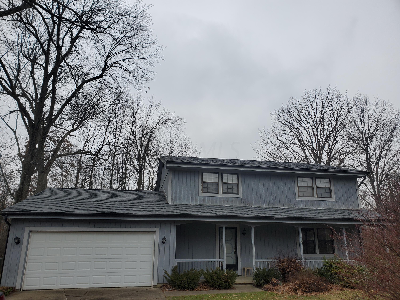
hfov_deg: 67.3
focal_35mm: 26
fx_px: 300
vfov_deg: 53.1
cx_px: 200
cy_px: 150
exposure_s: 1/575
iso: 50
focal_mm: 4.3
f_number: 2.4
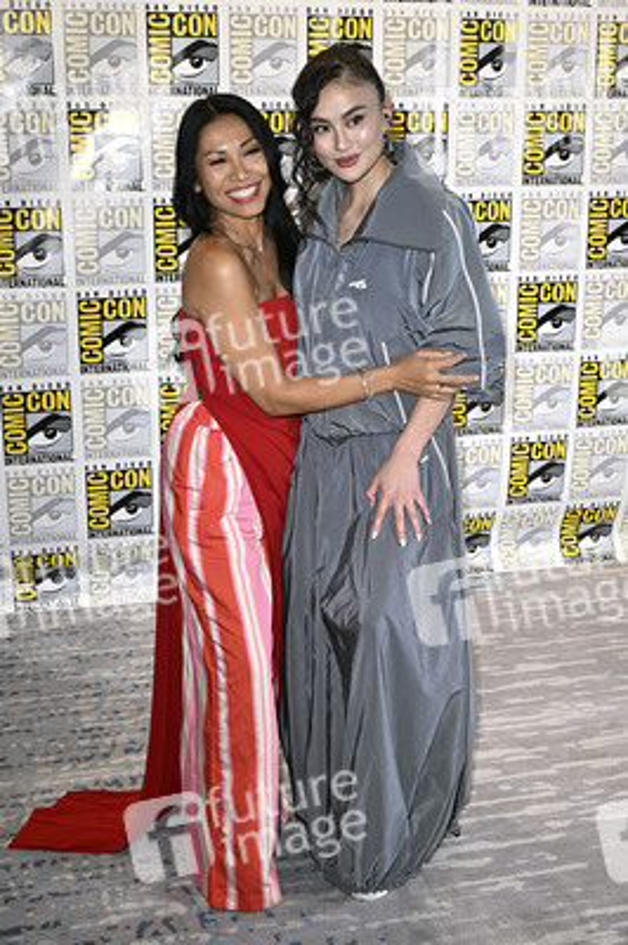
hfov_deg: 34.2
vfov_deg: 49.6
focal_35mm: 39
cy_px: 472
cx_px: 314
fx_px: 1022
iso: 2500
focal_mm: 39
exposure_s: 1/250
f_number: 6.3
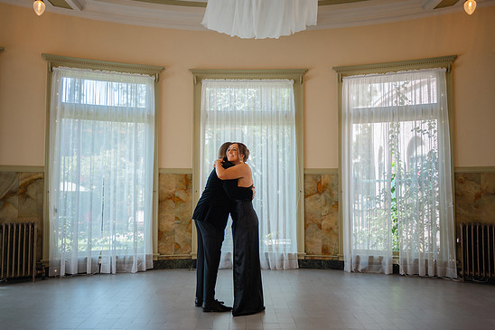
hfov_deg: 61.9
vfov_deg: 43.6
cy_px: 165
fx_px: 412
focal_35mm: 30
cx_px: 239
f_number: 2.8
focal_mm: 28
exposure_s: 1/400
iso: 100
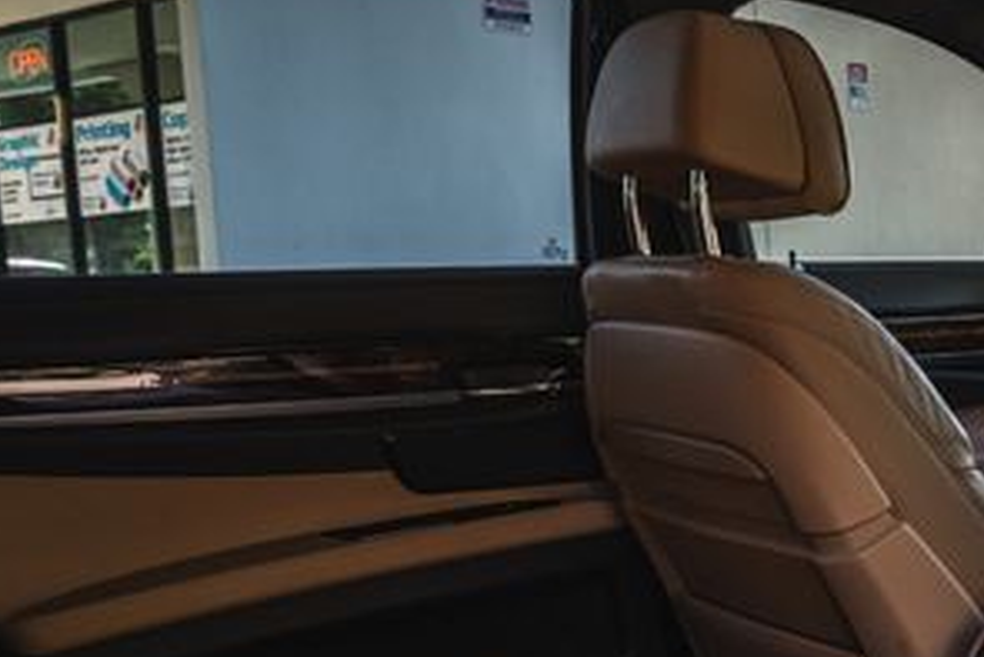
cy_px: 400
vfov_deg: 24.6
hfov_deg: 32.5
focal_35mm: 55
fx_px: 1504
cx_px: 1041
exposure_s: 1/50
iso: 640
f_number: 5.6
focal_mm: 24
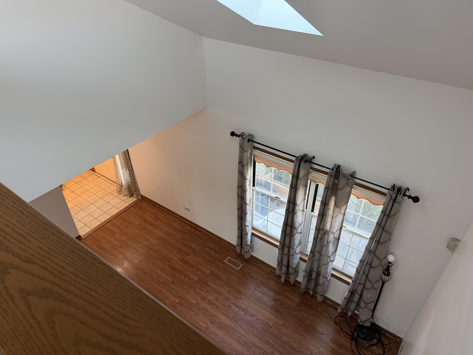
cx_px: 236
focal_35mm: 24
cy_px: 178
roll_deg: +0.4
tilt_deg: -37.2
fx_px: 328
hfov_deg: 71.6
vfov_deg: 56.8
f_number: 1.78
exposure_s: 1/60
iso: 200
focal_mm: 6.76
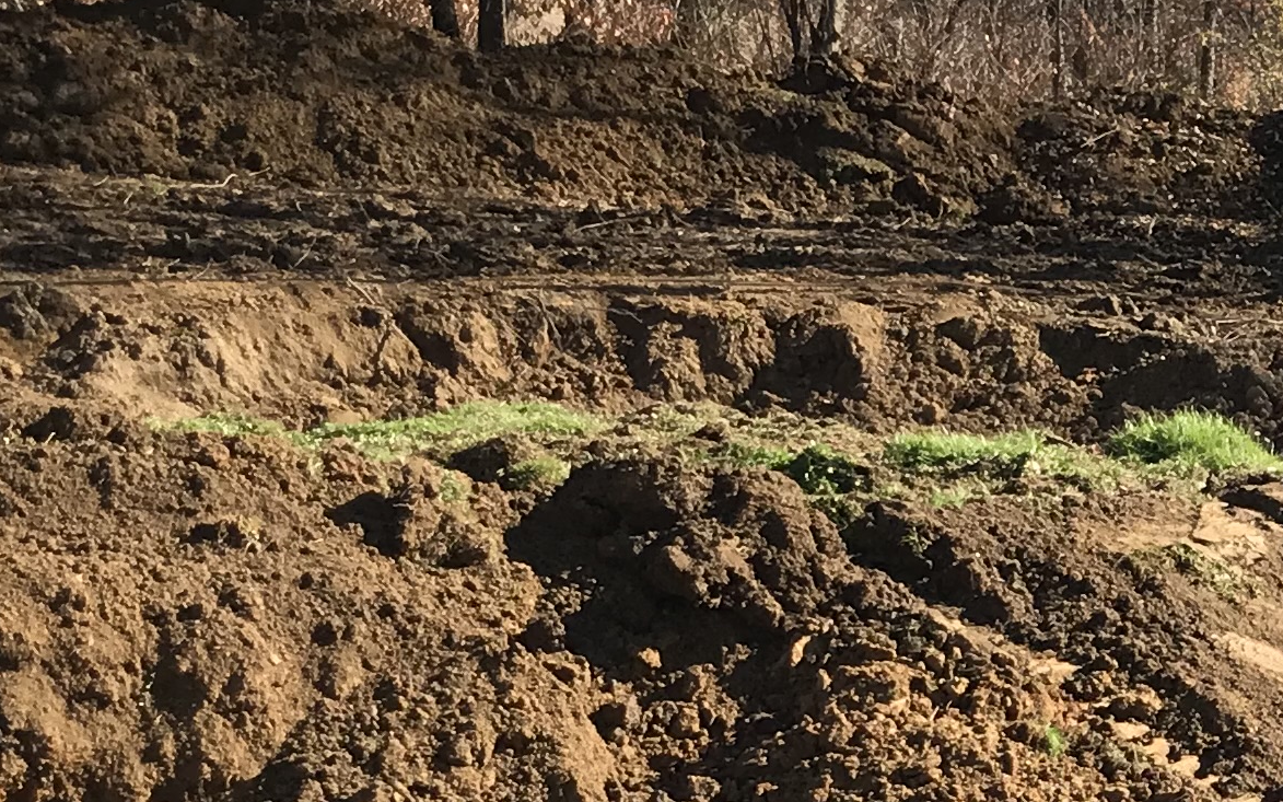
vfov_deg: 12.6
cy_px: 863
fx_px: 3566
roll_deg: -3.3
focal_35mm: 102
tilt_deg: -13.3
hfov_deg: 19.1
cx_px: 1588
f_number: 1.8
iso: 20
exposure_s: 1/766
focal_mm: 3.99
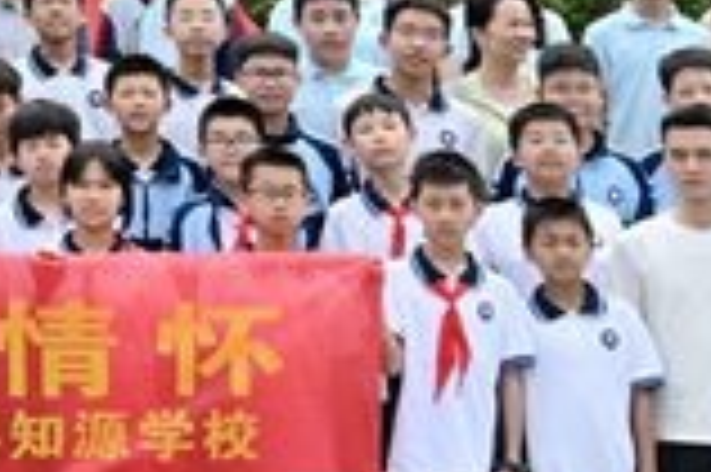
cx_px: -648
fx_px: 2999
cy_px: -285
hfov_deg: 12.2
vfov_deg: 8.7
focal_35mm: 152
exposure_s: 1/320
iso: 100
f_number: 6.3
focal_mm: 20
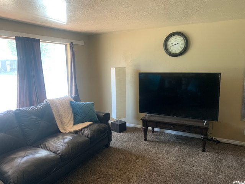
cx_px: 122
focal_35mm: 26
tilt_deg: -4.1
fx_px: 184
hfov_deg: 67.3
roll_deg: +0.7
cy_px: 92
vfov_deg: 53.1
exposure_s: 1/108
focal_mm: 4.25
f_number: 1.8
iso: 100
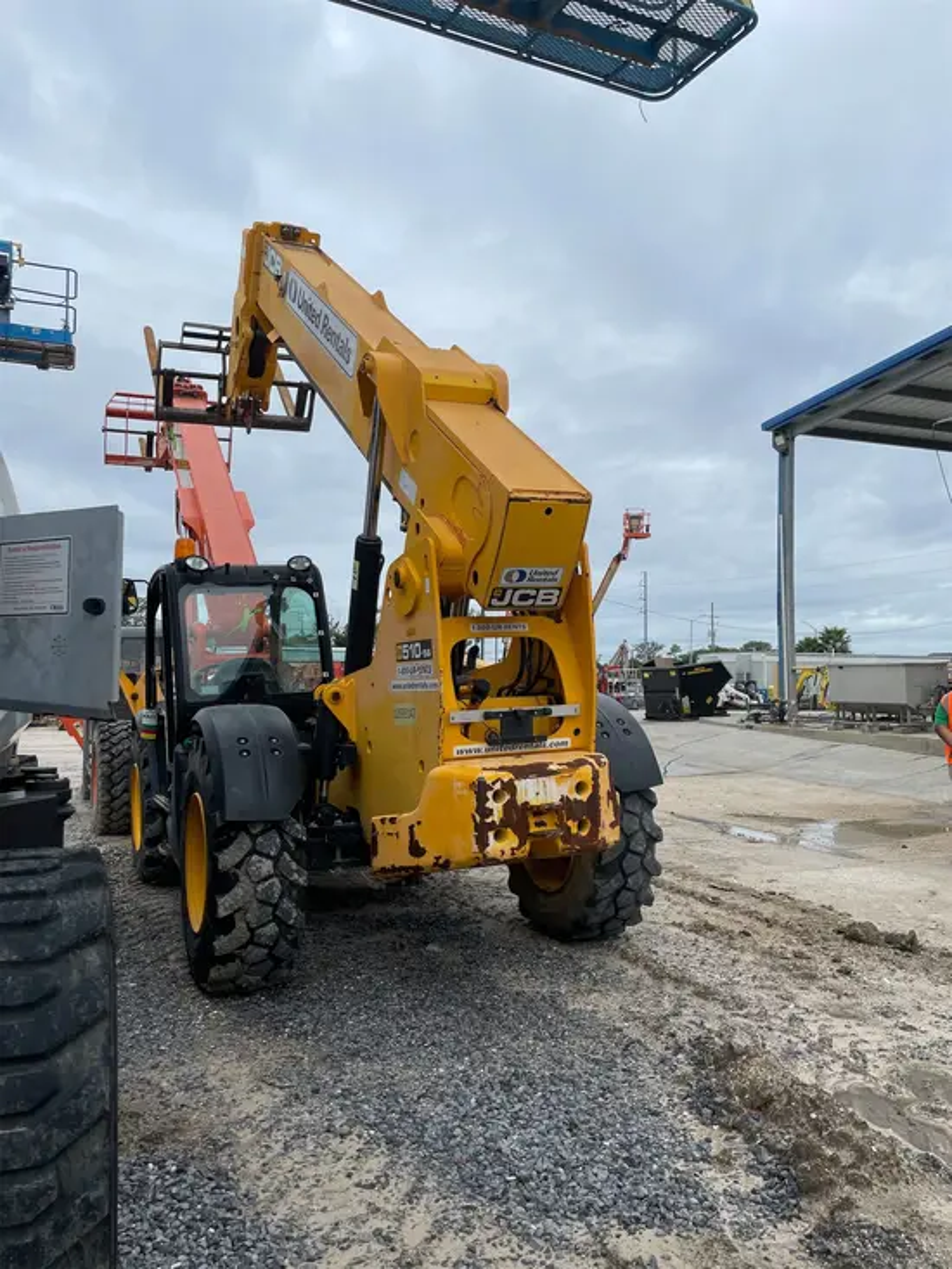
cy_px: 634
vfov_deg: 67.3
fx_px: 953
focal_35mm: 26
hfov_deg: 53.1
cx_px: 476
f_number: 1.6
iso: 32
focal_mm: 4.2
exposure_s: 1/3205
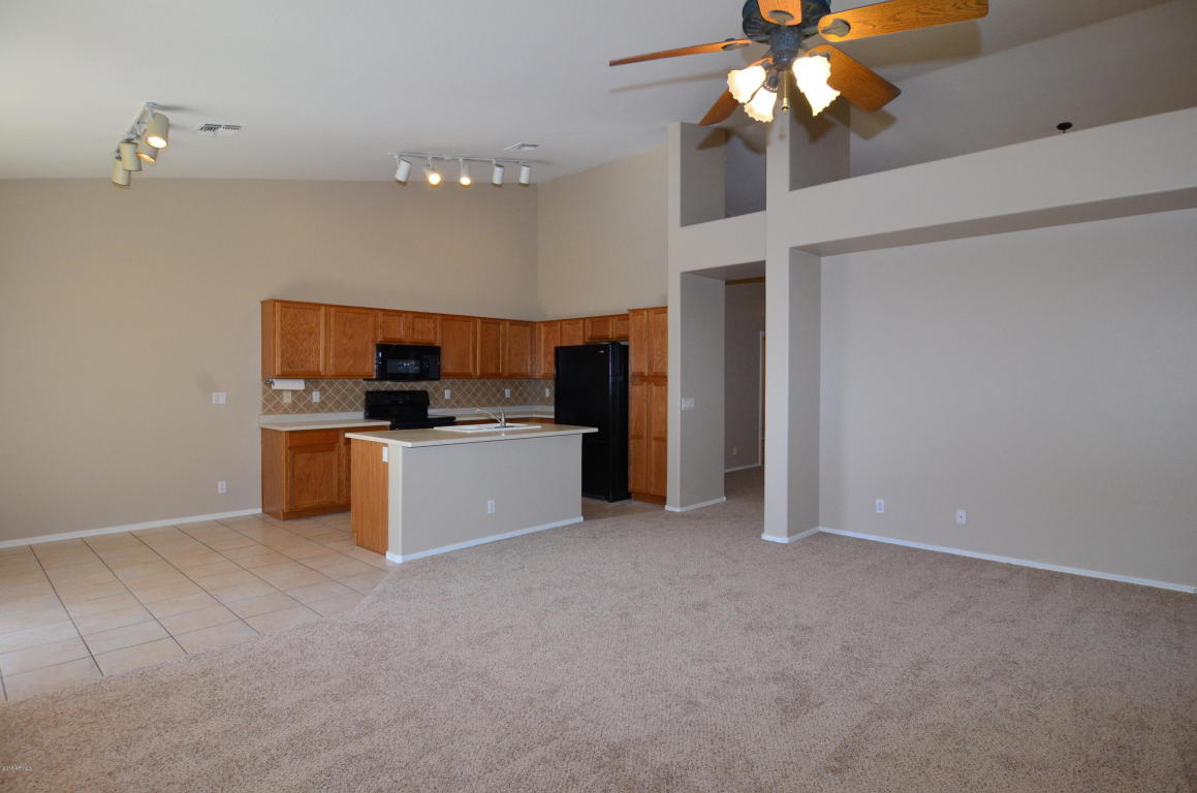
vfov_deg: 67.2
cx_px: 598
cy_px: 396
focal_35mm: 18
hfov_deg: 90.1
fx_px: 597
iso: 1000
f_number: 8
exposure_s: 1/100
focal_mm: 12
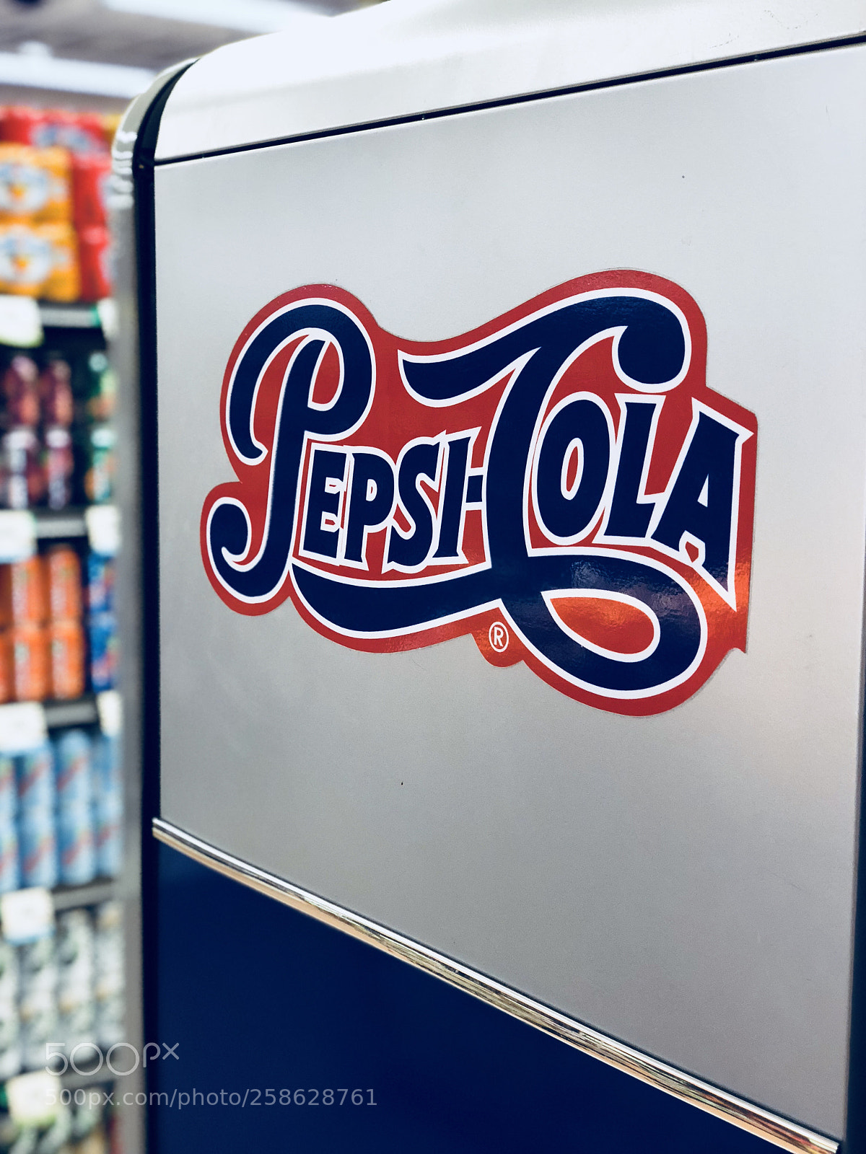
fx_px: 1735
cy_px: 577
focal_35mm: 52
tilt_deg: -6.3
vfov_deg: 36.8
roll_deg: -0.3
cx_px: 433
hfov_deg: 28.0
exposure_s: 1/40
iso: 125
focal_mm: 6
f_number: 2.4
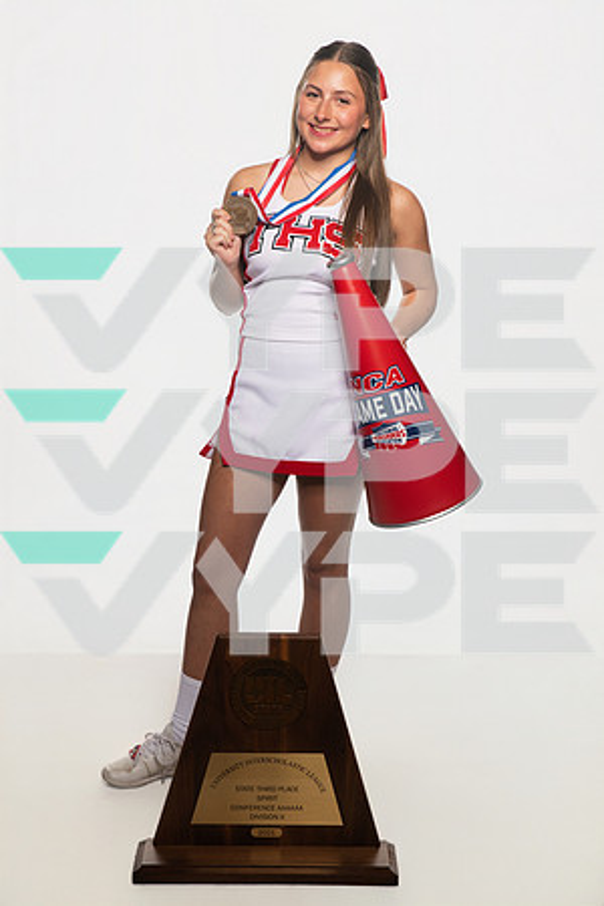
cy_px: 453
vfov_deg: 32.4
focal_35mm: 62
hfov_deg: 21.9
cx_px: 302
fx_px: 1560
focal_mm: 62
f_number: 6.3
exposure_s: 1/200
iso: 500
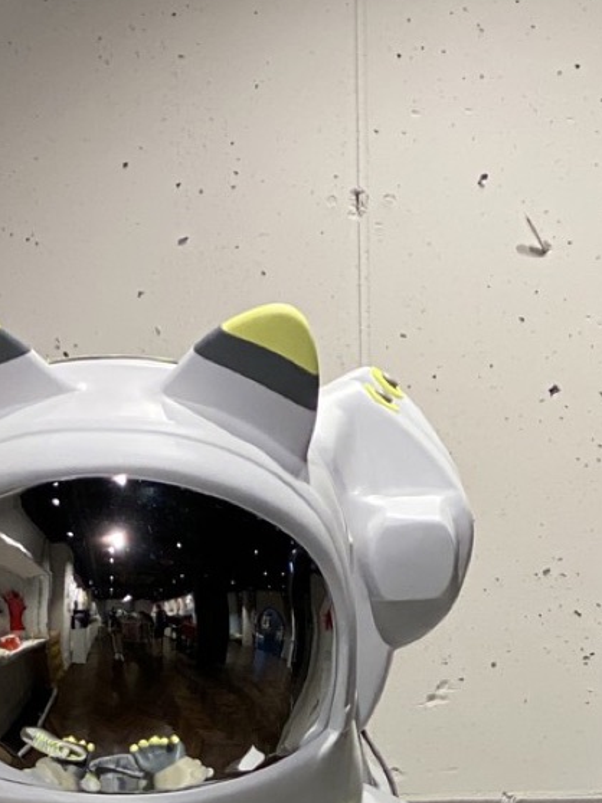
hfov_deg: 8.3
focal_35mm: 179
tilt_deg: -2.9
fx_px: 4154
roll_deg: +0.6
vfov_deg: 10.6
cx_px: 378
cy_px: 1268
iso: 125
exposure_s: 1/120
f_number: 2
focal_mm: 6
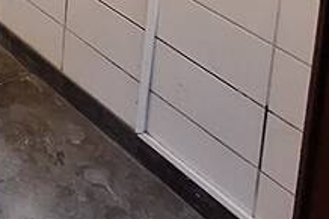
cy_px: -332
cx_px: -278
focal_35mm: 67
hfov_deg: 20.3
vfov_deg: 13.5
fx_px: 612
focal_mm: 1.74
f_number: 2.2
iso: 200
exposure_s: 1/40
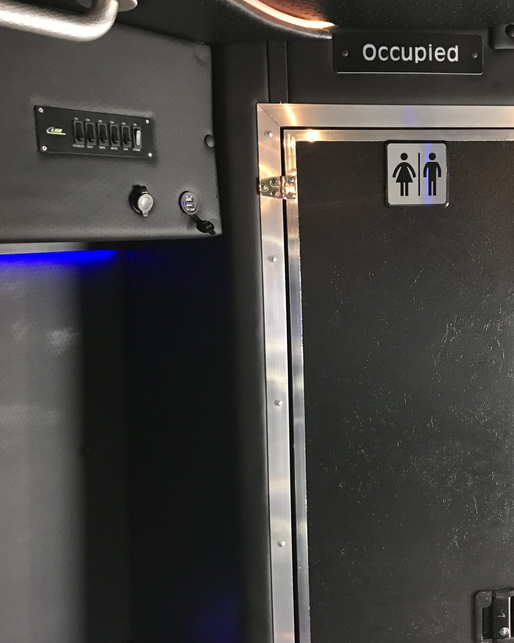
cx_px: 375
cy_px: 320
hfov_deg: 39.2
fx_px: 704
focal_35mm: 37
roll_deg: +2.3
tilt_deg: -7.8
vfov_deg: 49.1
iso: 100
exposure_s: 1/14
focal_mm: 3.99
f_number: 1.8
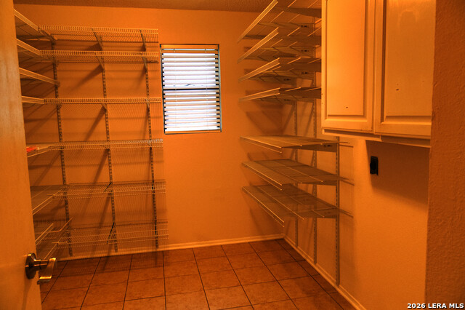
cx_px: 232
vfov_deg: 50.4
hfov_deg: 70.5
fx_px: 329
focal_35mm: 26
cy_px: 155
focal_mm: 17
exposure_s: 1/30
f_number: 7.1
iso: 1250
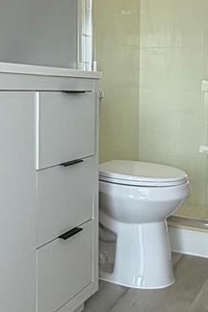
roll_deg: -1.4
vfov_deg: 36.5
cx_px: 86
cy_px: 106
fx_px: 468
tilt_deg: -2.6
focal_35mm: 54
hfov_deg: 25.0
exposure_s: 1/120
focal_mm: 2.22
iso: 125
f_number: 2.2
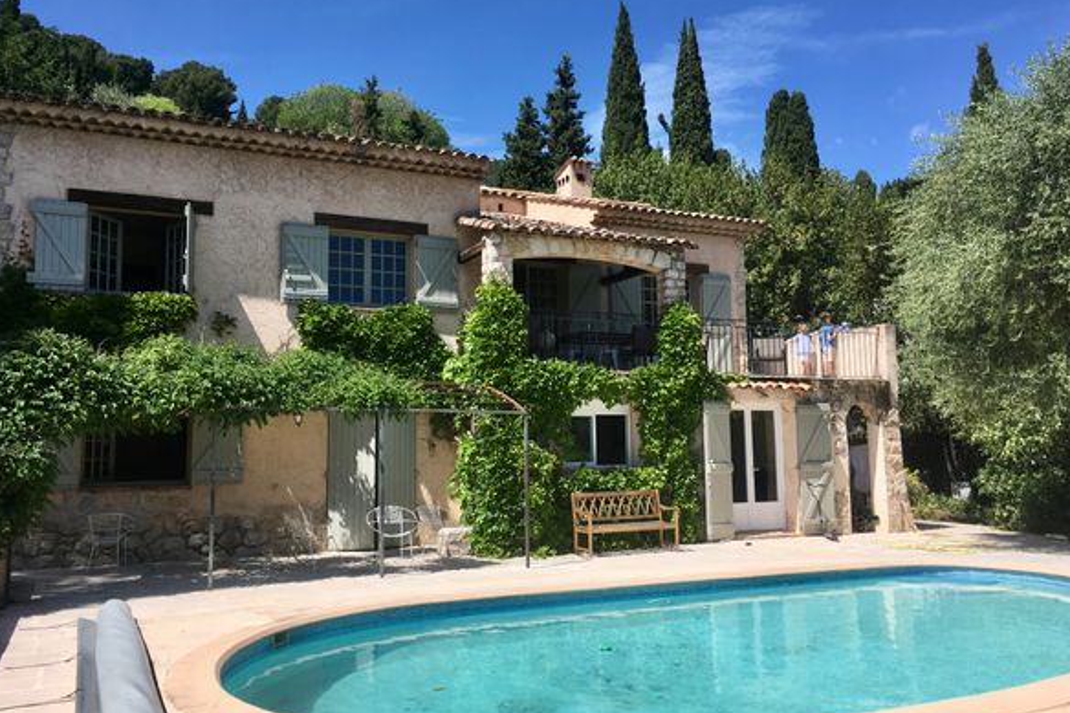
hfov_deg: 60.3
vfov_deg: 42.3
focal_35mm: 31
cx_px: 535
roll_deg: +1.0
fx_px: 921
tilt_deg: +6.4
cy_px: 341
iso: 25
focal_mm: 4.15
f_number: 2.2
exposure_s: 1/1789
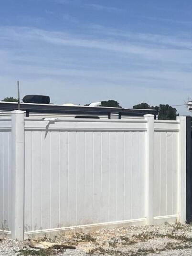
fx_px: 717
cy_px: 154
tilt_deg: -1.2
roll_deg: -1.0
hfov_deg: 14.8
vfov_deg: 20.2
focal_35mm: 97
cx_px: 228
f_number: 1.5
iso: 50
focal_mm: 5.7
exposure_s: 1/10309
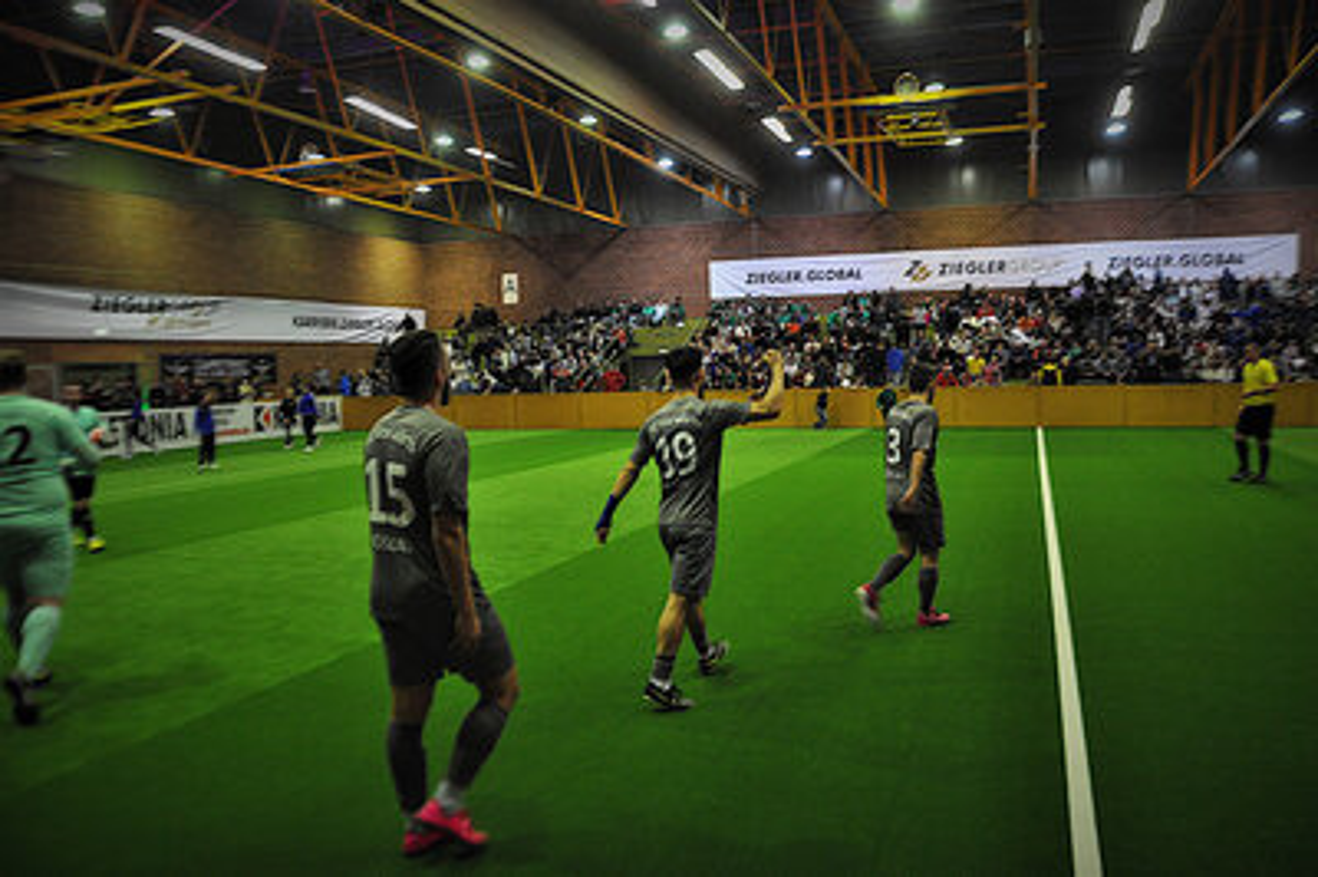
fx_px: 988
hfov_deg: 67.4
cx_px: 659
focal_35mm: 27
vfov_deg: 47.9
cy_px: 438
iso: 1600
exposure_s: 1/50
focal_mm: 18
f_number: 3.5
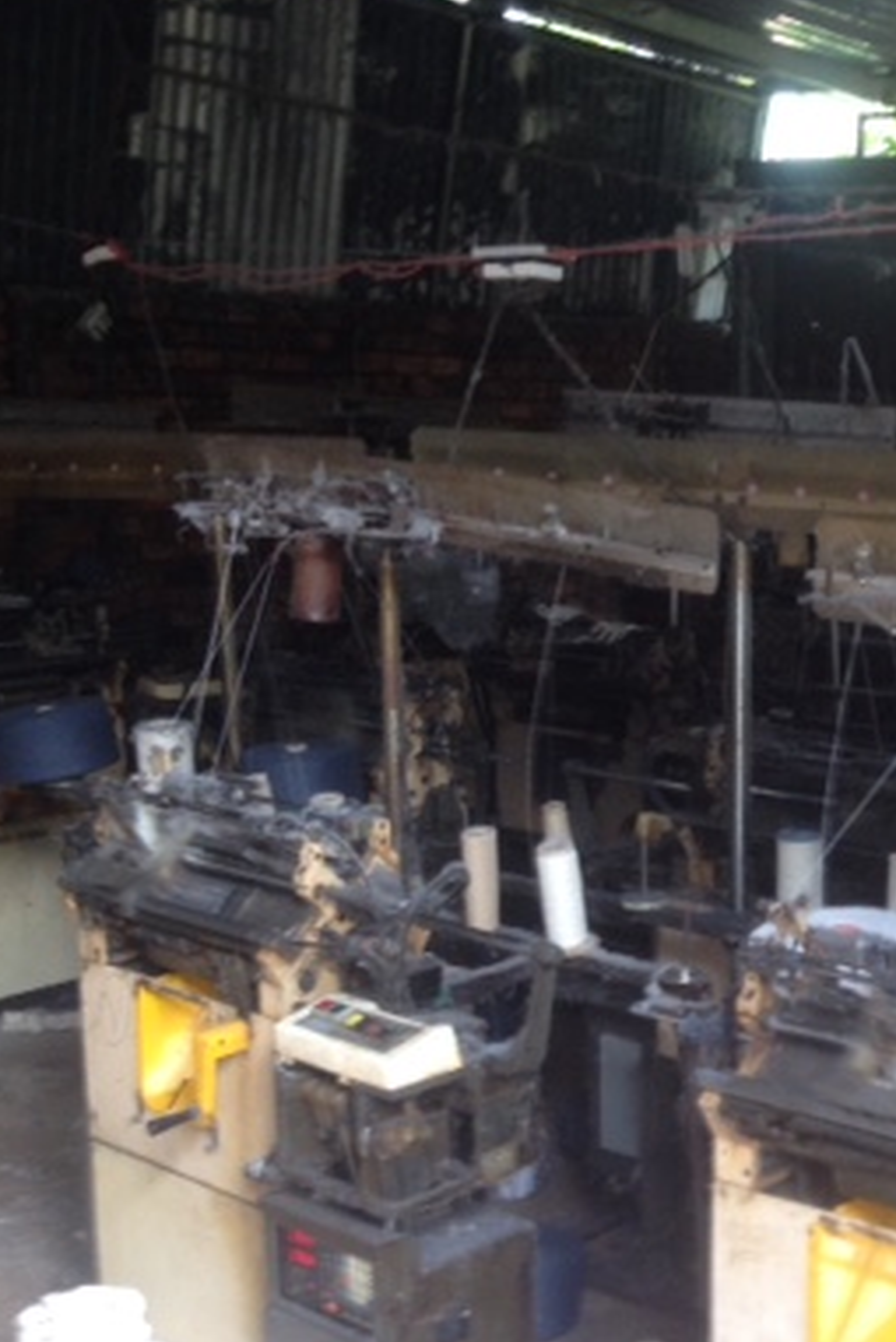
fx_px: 2275
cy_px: 734
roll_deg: -1.2
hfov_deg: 21.4
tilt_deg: -16.8
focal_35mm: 61
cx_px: 931
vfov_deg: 32.8
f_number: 2.4
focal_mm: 4.28
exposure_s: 1/20
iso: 80
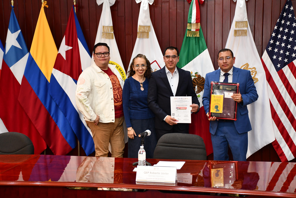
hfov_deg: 31.9
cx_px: 148
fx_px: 518
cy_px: 99
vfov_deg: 21.6
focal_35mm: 63
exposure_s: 1/60
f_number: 4.5
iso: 1250
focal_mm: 42
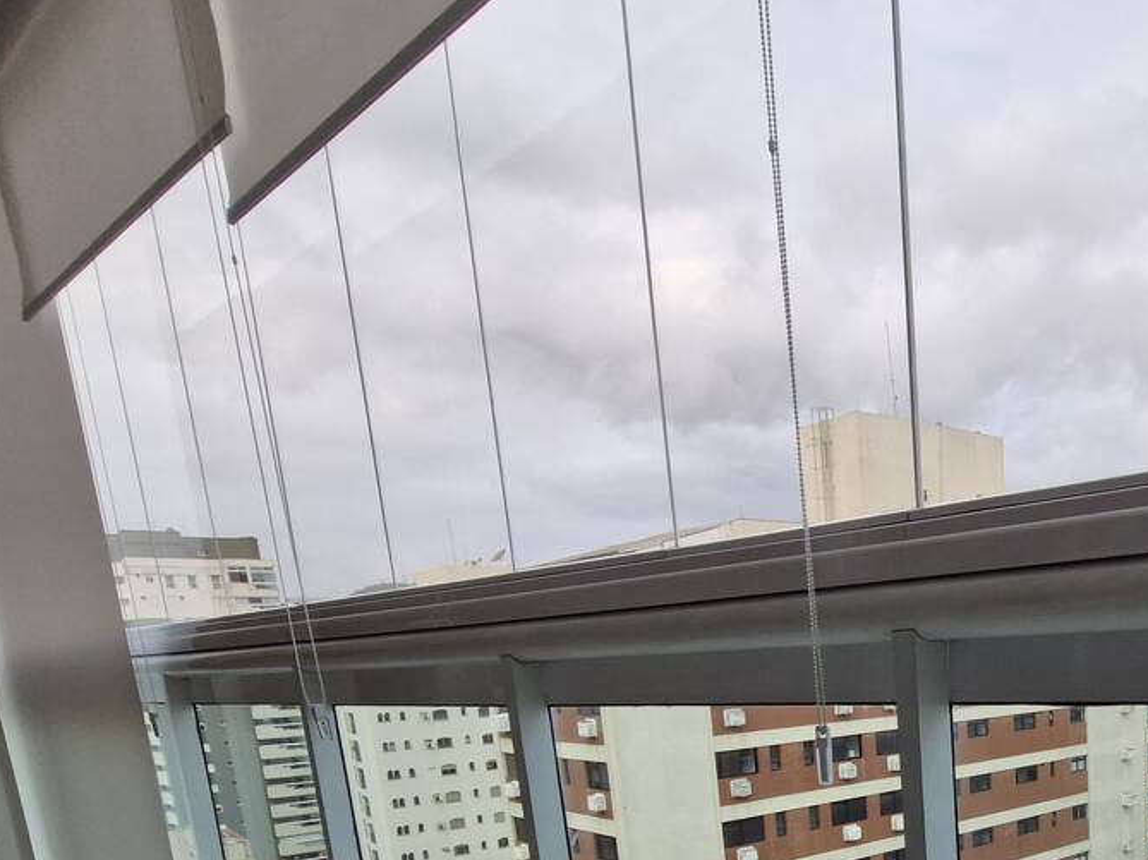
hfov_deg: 56.9
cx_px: 978
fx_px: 928
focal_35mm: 28
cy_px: 855
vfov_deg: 43.0
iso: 50
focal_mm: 1.74
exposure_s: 1/421
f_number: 2.2
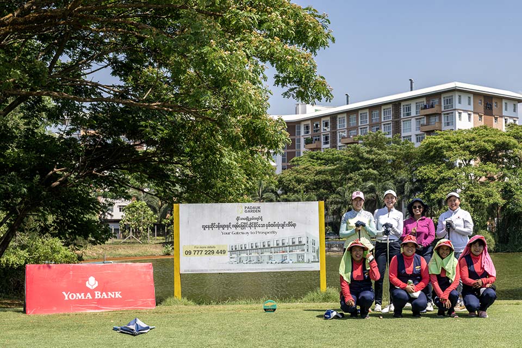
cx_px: 261
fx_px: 551
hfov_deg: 50.7
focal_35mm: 38
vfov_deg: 35.1
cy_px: 174
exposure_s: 1/500
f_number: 8
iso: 200
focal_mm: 38
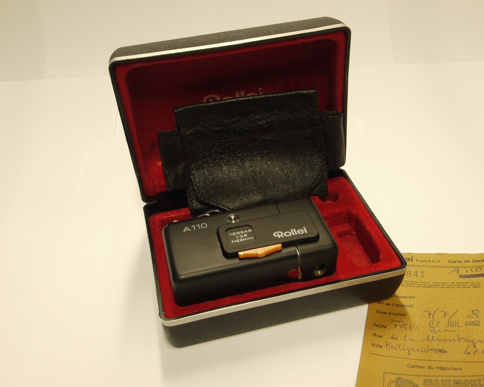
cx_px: 254
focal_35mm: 38
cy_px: 193
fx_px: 544
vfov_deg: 39.2
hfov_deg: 47.9
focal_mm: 18
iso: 400
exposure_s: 1/13
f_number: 8
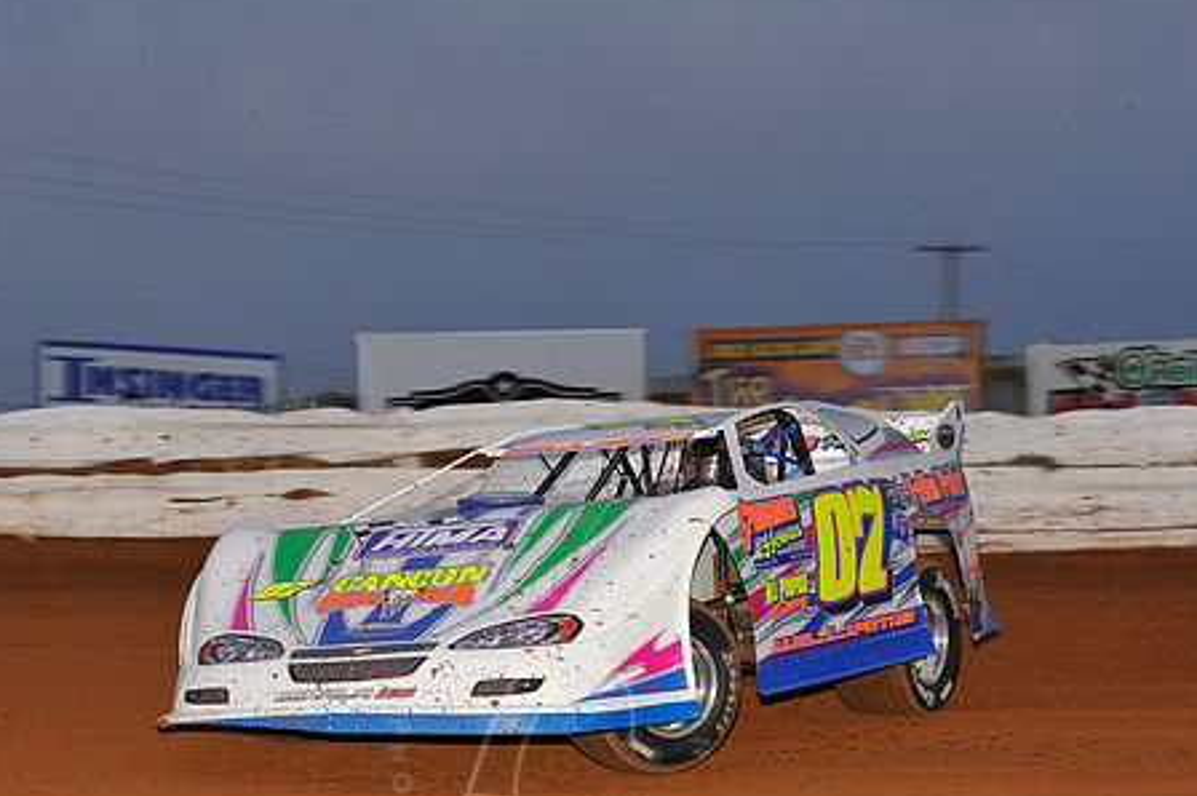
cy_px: 497
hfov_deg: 15.1
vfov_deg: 10.1
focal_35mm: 136
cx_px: 548
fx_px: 4519
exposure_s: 1/250
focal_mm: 105
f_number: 5.6
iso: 500
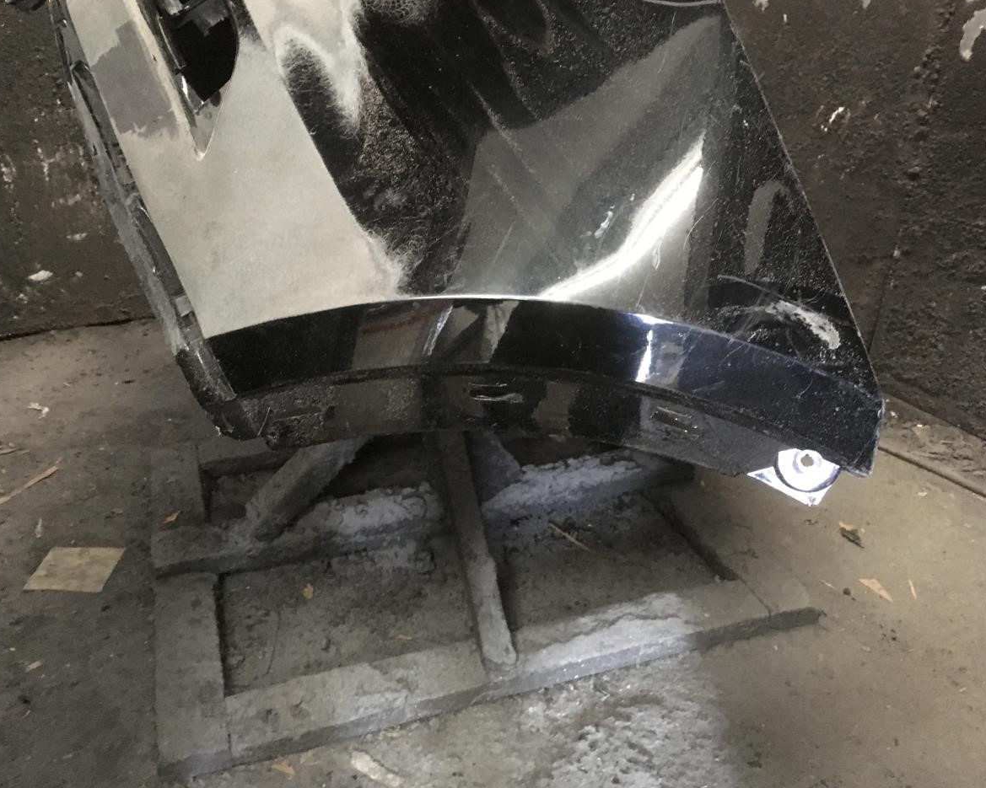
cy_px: 384
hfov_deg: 57.2
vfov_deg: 47.1
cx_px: 488
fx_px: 905
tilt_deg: -26.8
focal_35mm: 31
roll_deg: -0.6
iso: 320
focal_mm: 4.15
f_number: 2.2
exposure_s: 1/15
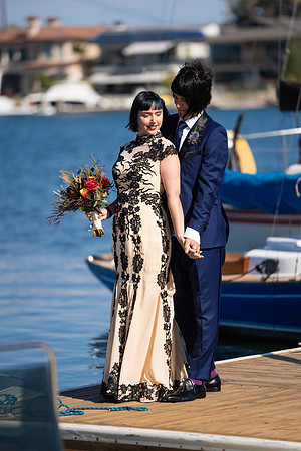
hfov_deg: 7.0
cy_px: 226
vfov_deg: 10.5
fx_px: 2445
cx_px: 150
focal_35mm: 195
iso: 200
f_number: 2.8
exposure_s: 1/5000
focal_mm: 195
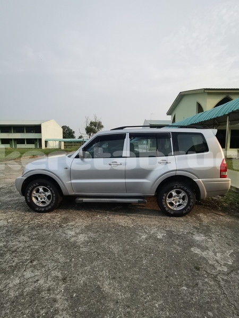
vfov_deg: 91.0
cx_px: 120
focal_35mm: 17
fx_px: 156
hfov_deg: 74.7
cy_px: 159
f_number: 2.2
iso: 50
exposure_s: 1/787
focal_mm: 2.23
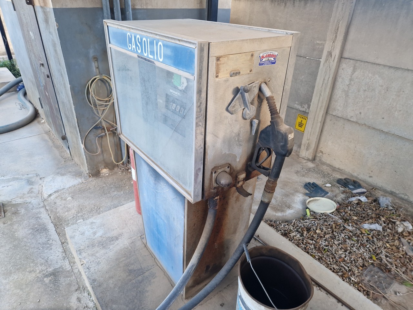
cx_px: 206
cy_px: 155
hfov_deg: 73.9
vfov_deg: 58.9
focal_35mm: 23
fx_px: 274
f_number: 1.8
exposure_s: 1/325
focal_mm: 5.4
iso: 50
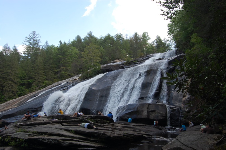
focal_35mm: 28
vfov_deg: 45.5
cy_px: 75
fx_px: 179
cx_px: 113
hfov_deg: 64.6
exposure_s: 1/200
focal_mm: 19
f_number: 7.1
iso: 200
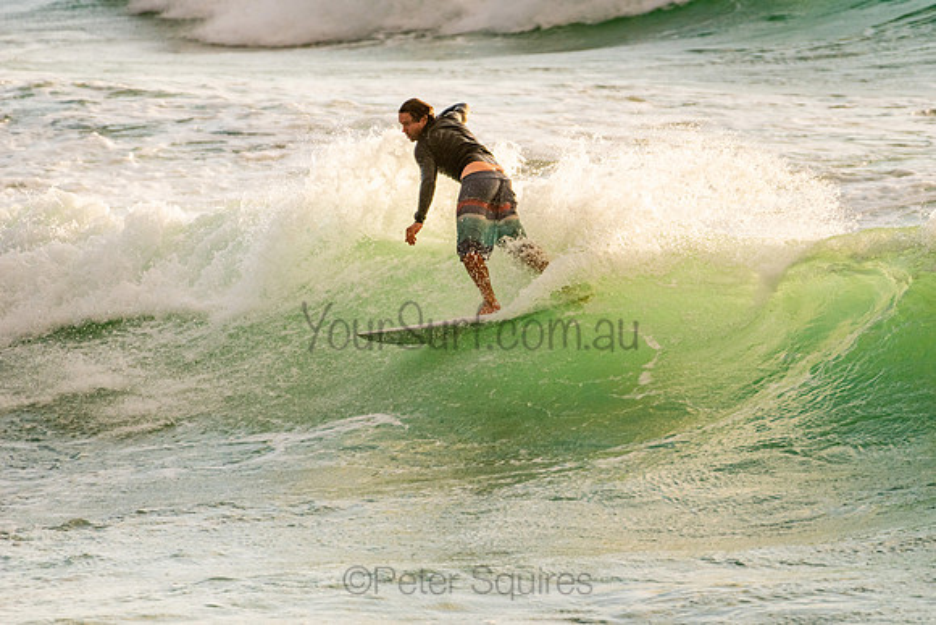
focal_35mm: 613
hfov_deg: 3.4
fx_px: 15940
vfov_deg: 2.2
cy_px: 296
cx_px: 569
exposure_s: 1/500
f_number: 5.6
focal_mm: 500
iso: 450
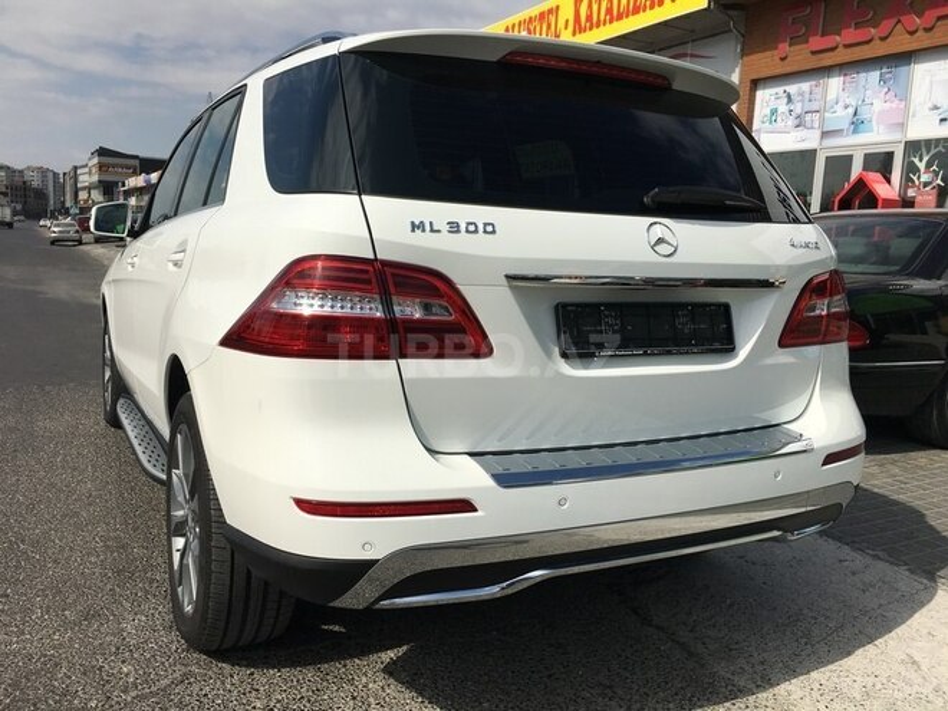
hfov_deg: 61.7
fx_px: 794
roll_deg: -3.5
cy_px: 356
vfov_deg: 48.2
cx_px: 474
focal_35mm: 29
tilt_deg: -8.5
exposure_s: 1/4049
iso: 25
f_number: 2.2
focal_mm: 4.15
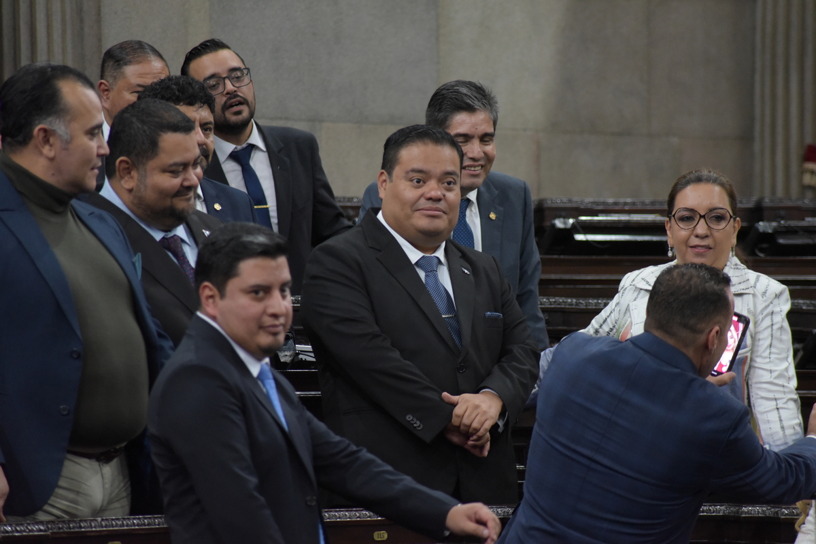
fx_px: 5666
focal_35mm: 250
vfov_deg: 5.5
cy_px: 272
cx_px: 408
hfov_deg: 8.2
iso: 4500
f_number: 5.6
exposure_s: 1/125
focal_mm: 250
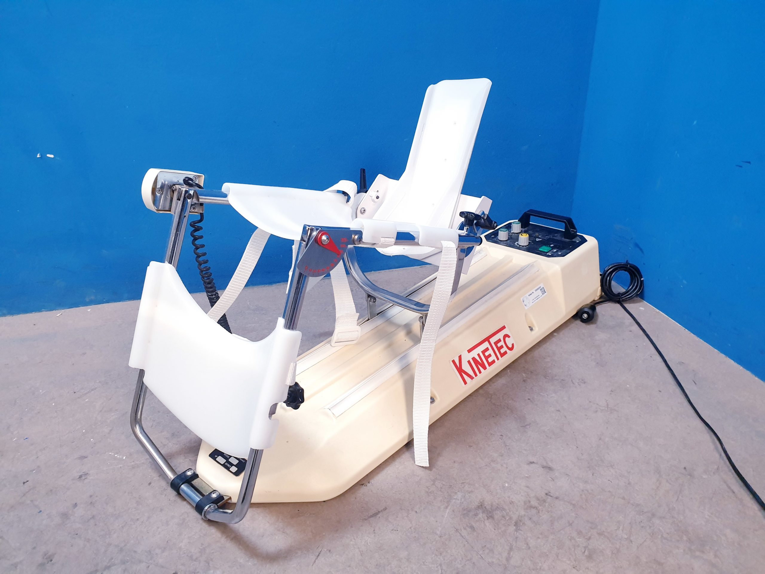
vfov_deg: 53.1
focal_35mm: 26
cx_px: 382
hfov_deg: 67.3
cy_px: 287
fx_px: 575
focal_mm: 4.3
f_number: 2.4
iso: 320
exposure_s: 1/50
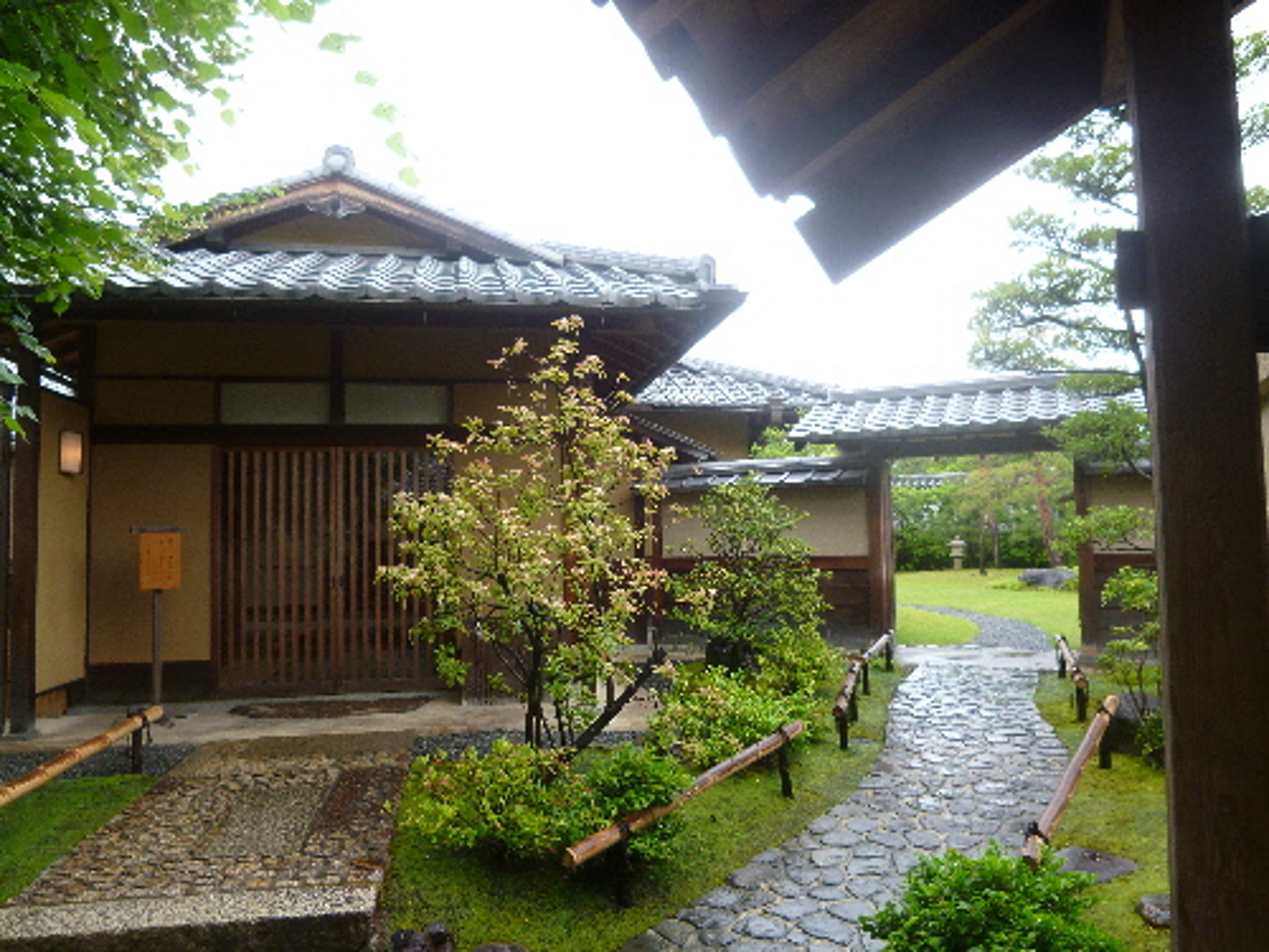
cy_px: 476
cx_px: 634
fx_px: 880
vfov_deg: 56.8
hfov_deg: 71.6
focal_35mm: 24
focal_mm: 4.3
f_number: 2.5
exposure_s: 1/125
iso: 100
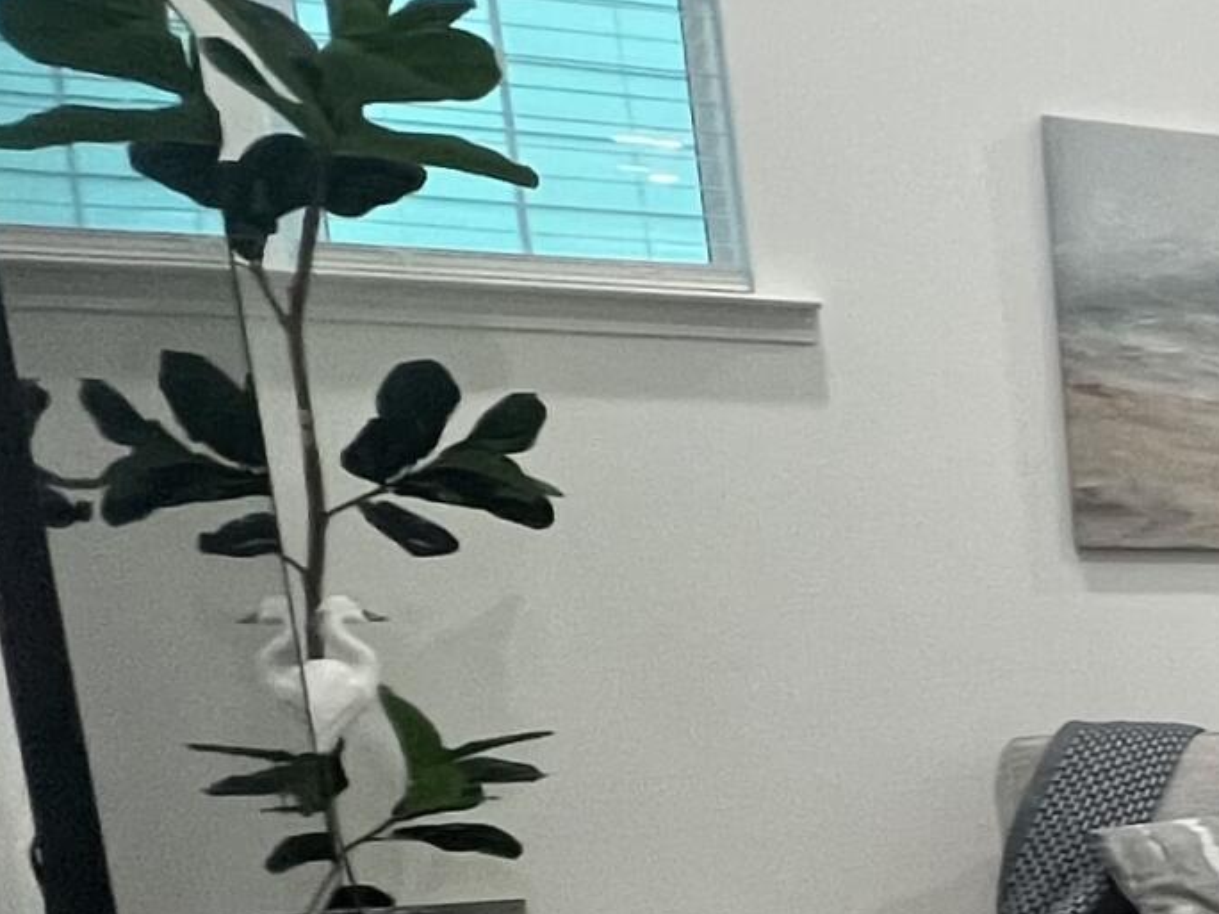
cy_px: 988
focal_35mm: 57
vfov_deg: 24.1
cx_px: 2577
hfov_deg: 18.0
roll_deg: -2.3
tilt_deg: -10.7
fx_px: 2007
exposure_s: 1/120
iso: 200
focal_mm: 1.57
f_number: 1.8
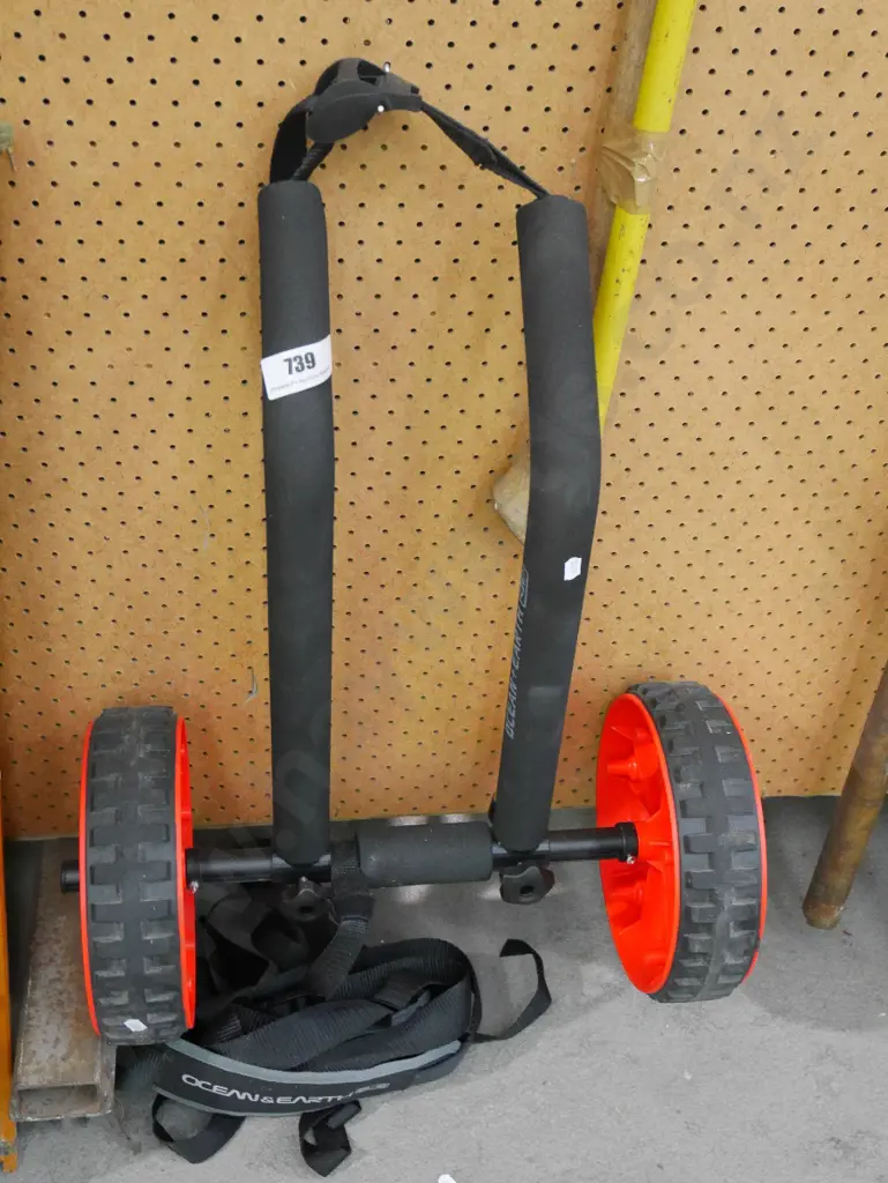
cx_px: 444
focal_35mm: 44
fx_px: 1504
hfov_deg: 32.9
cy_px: 592
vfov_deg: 42.9
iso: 3200
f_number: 4.8
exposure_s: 1/25
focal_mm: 22
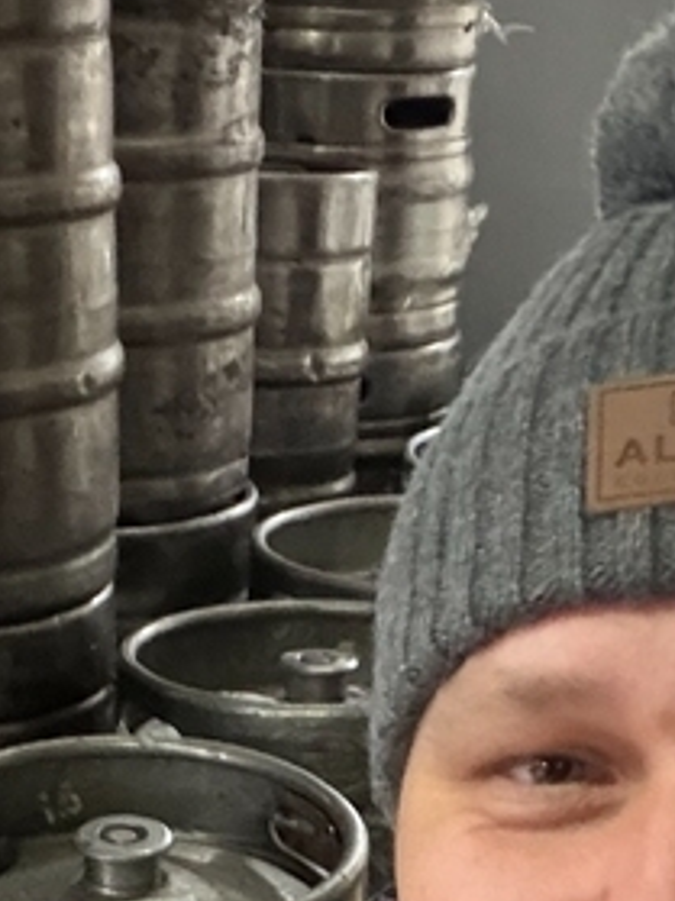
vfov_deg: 21.9
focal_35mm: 86
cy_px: 898
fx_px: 2238
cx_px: 342
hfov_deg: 17.2
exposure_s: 1/14
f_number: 1.9
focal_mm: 2.71
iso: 1000
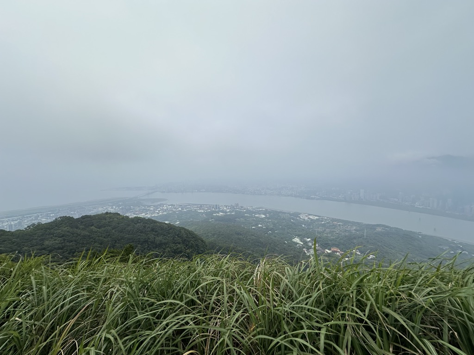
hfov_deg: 102.1
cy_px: 178
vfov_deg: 85.7
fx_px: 192
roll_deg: +0.1
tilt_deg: -3.8
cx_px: 237
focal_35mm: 14
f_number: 2.2
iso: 40
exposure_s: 1/3861
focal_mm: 2.22
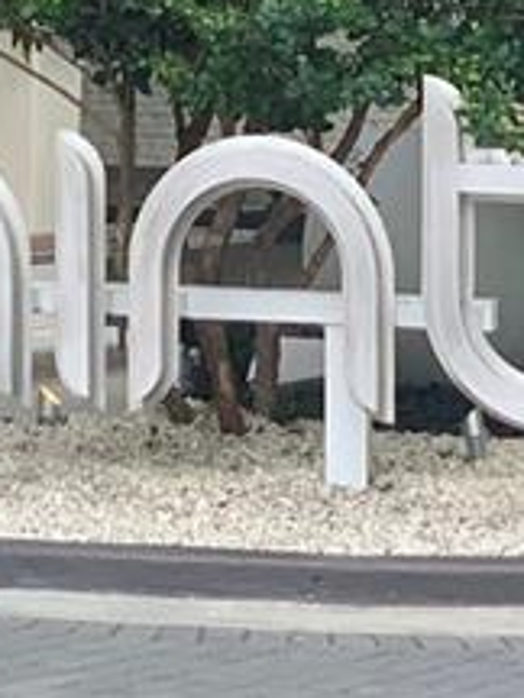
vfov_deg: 6.5
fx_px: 5833
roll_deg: -1.0
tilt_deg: +10.0
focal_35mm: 289
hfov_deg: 5.1
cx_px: -343
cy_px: -1018
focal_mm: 6
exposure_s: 1/221
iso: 16
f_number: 2.4
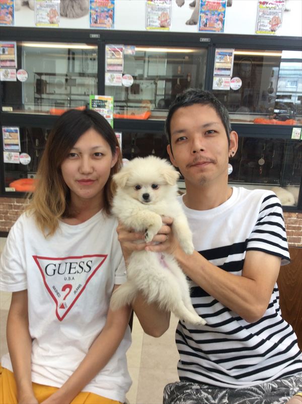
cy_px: 202
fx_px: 373
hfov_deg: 44.1
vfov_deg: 56.9
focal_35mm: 32
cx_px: 151
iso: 40
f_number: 2.4
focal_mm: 3.3
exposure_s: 1/40
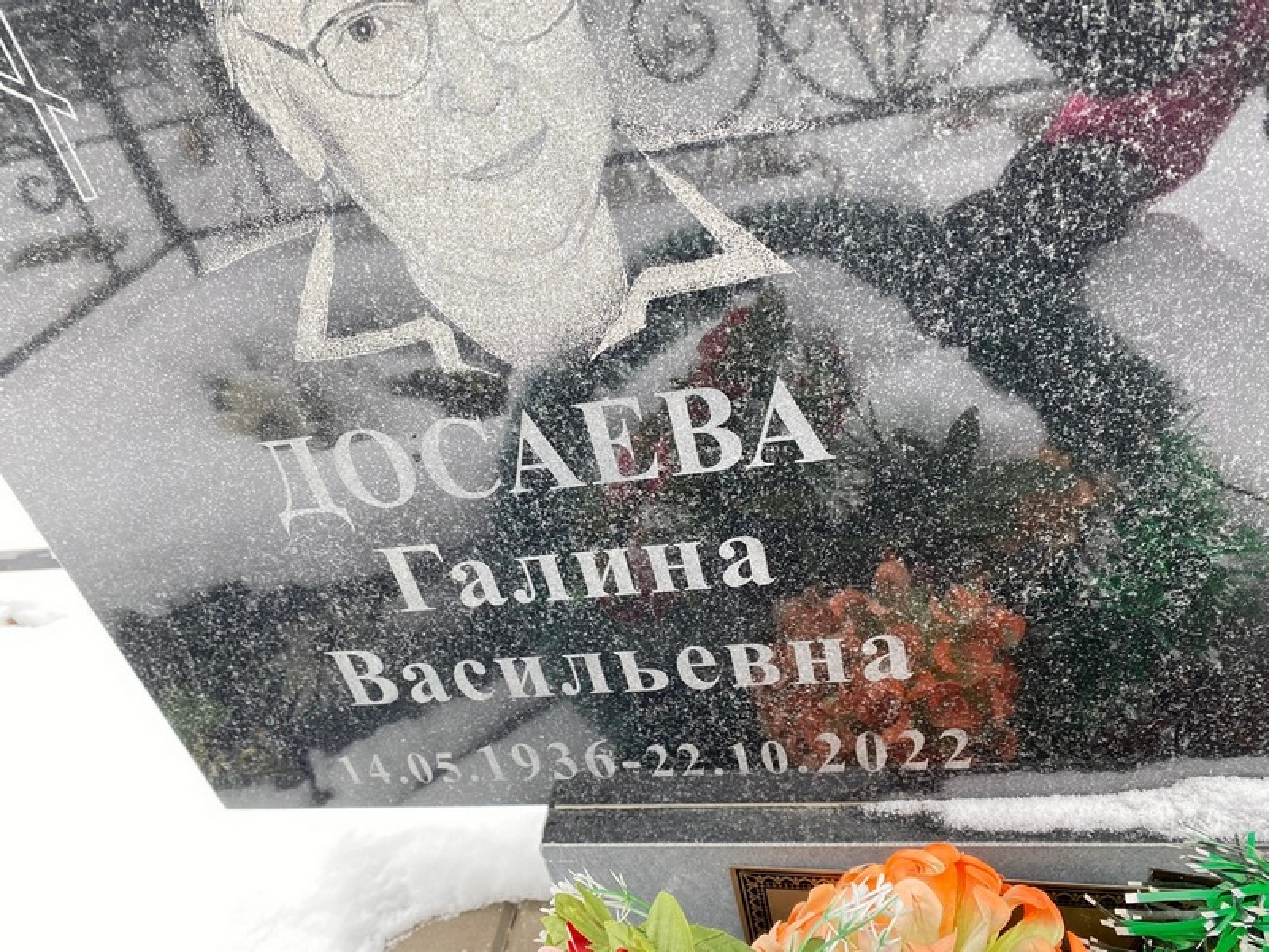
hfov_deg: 67.3
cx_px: 634
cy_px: 476
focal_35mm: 26
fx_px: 953
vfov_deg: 53.1
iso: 100
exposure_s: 1/121
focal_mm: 4.25
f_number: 1.8
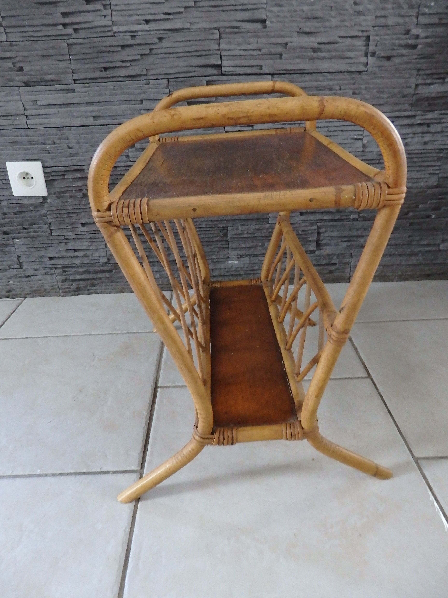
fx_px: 431
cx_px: 224
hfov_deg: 54.9
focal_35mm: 25
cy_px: 299
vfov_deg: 69.4
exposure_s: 1/25
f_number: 3
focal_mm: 4.5
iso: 800
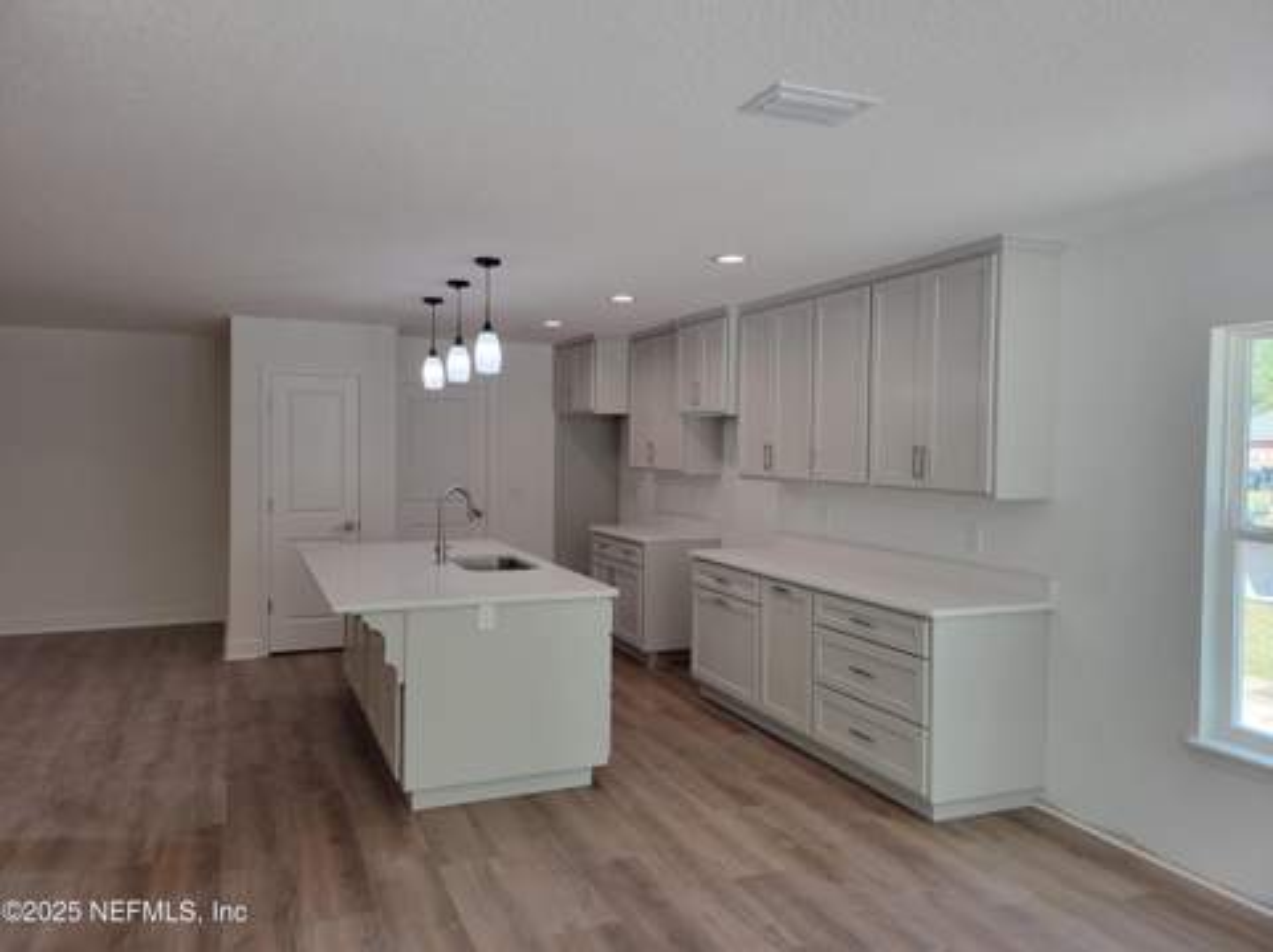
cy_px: 476
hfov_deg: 67.4
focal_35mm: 26
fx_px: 955
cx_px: 636
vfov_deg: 53.0
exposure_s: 1/120
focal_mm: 5.4
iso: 64
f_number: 1.8
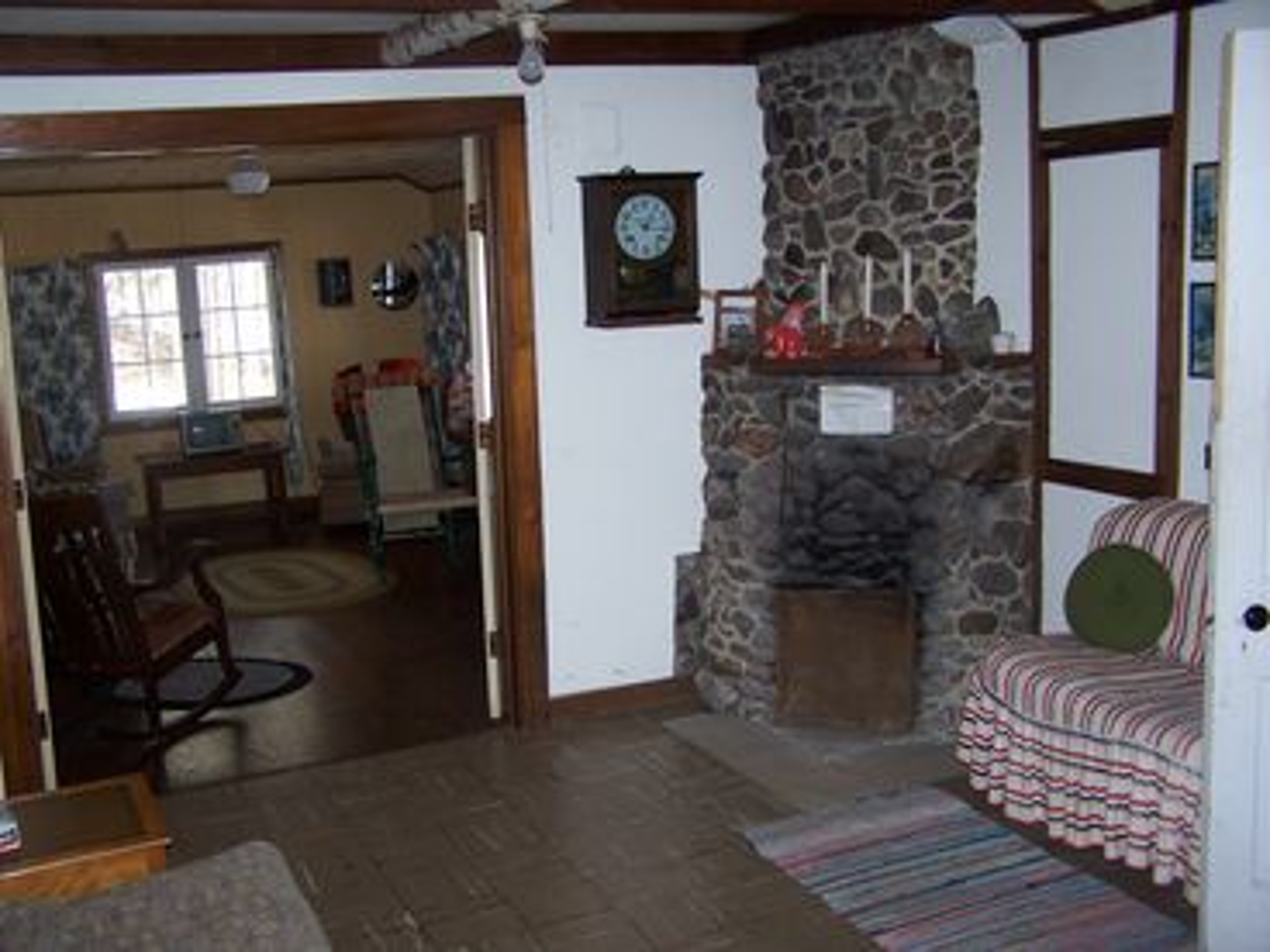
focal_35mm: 38
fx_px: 1394
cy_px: 476
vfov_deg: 37.7
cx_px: 635
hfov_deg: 49.0
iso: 140
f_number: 2.8
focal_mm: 6.3
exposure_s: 1/60
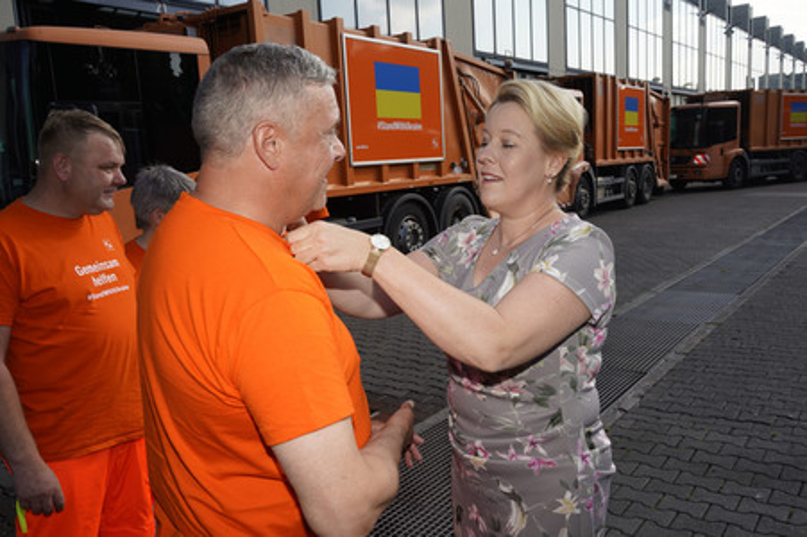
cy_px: 268
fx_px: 694
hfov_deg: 60.3
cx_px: 404
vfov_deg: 42.3
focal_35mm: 31
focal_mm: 31
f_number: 10
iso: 100
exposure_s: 1/100
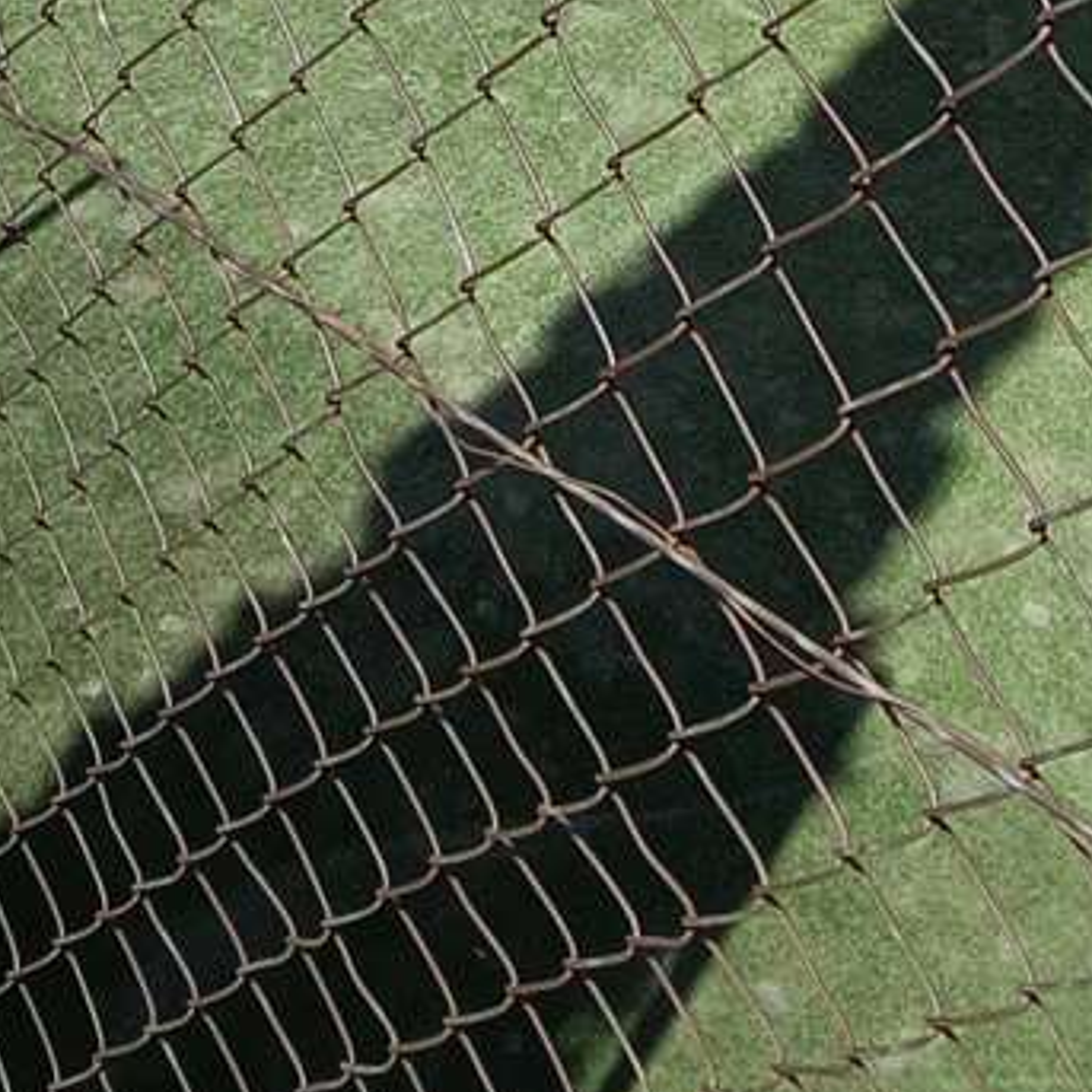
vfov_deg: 20.2
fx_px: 2356
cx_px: 697
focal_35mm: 66
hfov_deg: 26.0
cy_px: -770
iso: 64
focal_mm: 1.68
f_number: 2.2
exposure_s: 1/830
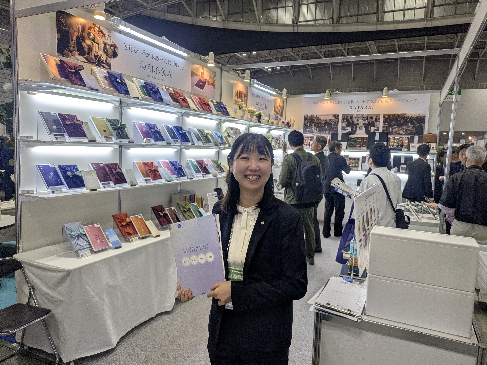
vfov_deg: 54.9
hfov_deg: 69.4
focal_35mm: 25
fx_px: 352
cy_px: 182
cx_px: 244
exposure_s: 1/204
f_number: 1.89
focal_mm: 5.43
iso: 78
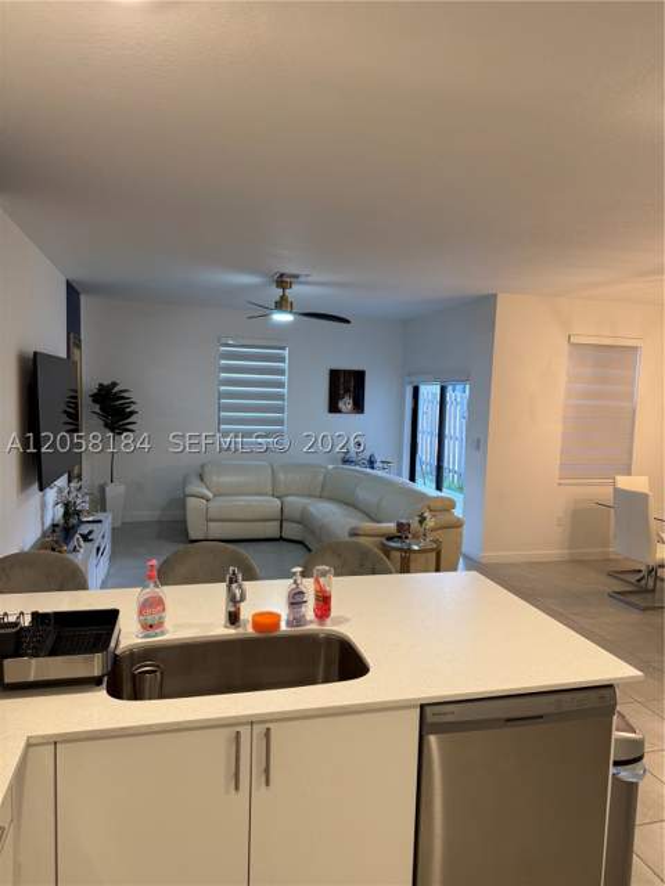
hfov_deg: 56.8
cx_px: 332
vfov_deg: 71.6
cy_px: 443
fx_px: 615
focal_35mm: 24
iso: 160
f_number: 1.78
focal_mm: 6.76
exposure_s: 1/60
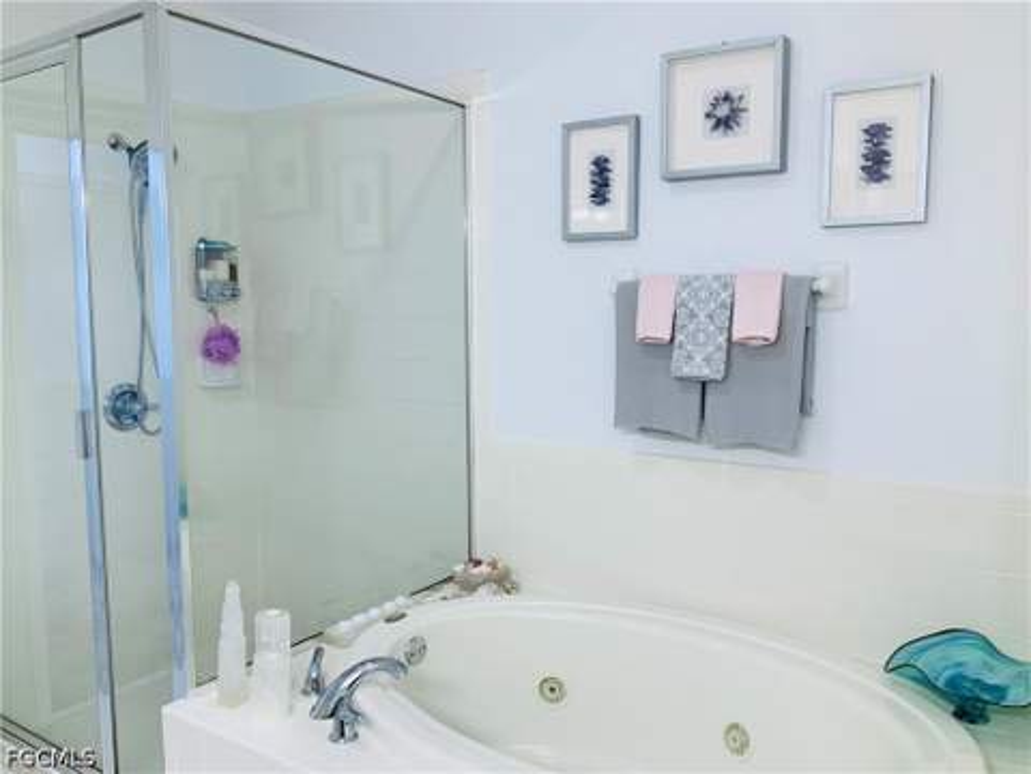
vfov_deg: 48.2
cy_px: 387
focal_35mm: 29
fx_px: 864
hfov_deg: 61.7
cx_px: 516
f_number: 1.8
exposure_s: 1/120
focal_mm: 3
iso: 64
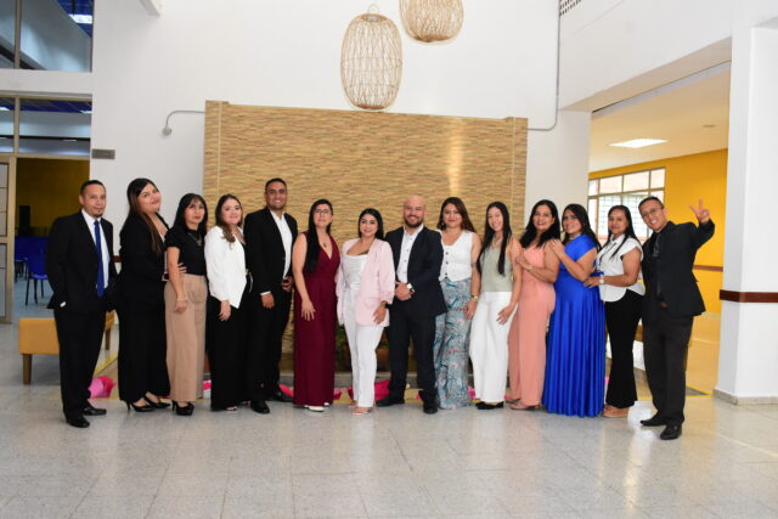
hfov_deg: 55.1
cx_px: 389
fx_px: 746
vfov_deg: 38.4
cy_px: 260
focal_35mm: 34
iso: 3200
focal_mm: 23
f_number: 6.3
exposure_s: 1/125
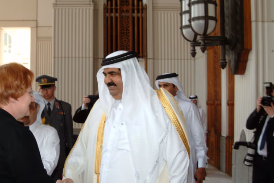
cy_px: 98
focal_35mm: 45
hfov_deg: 43.3
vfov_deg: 29.9
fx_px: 343
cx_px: 104
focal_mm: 24
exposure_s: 1/125
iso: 400
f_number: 9.5
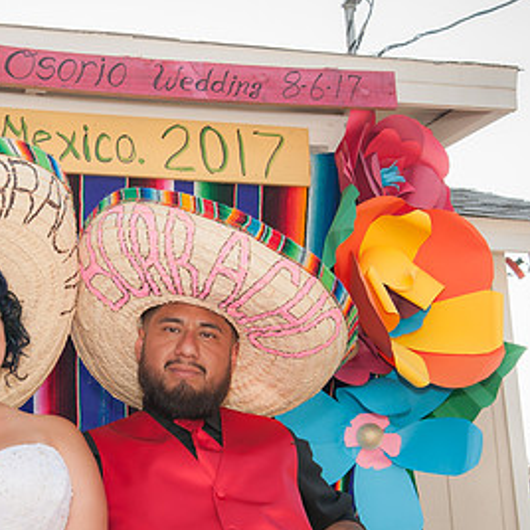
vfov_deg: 21.3
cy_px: 360
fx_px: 1403
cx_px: 89
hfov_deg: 21.1
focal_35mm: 81
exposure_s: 1/100
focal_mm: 44
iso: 200
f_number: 10
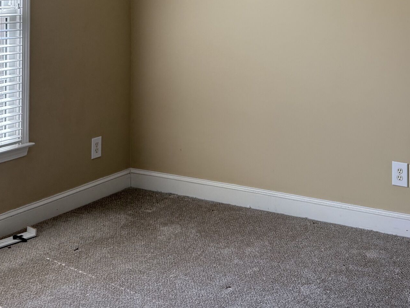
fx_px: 687
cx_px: 245
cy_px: -17
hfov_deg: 33.1
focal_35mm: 58
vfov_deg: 23.9
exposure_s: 1/464
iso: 100
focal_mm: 6.76
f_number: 1.78
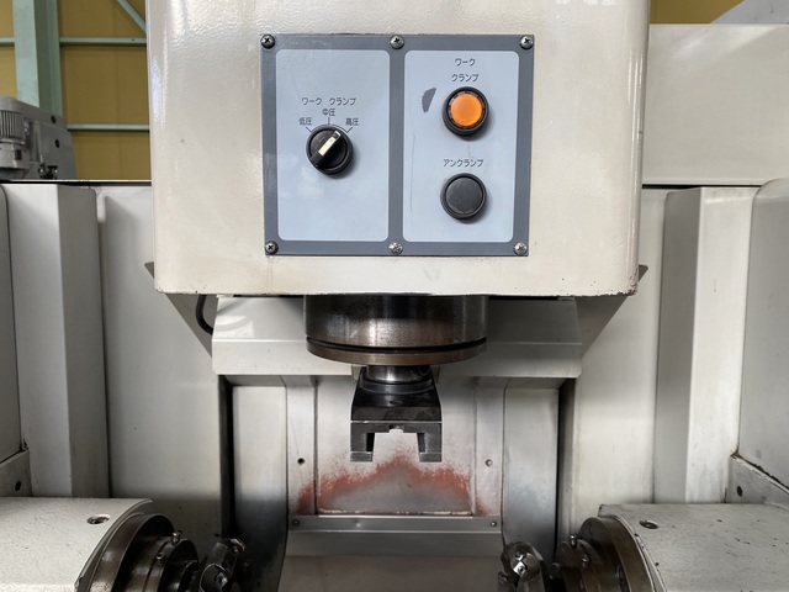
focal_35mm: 26
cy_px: 296
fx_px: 593
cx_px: 394
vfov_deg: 53.1
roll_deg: +1.0
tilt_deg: -6.5
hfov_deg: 67.3
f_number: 1.8
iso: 50
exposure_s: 1/122
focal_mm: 4.25
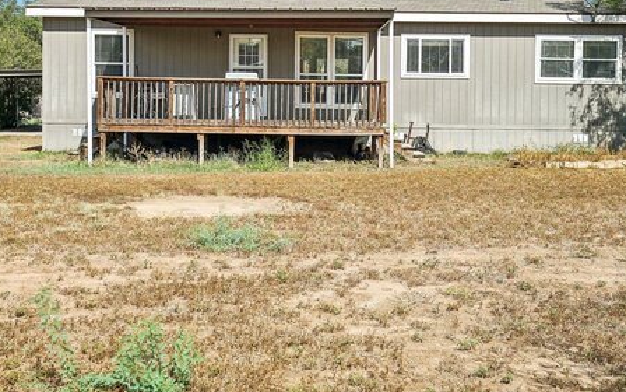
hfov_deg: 39.6
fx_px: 870
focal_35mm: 51
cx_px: 312
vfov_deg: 25.0
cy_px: 96
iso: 200
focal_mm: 35
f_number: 8
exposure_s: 1/320
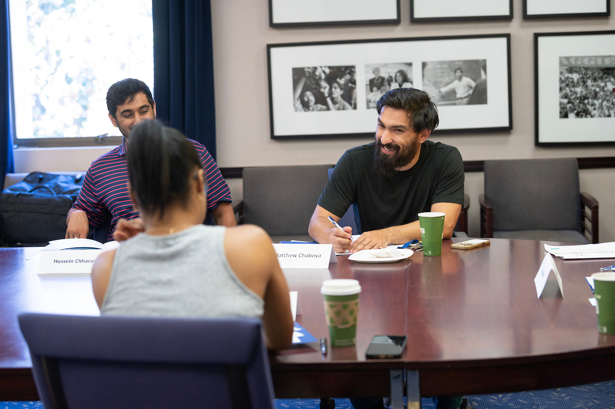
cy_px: 204
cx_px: 308
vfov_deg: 18.2
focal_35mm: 75
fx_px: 1280
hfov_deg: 27.0
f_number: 3.5
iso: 1600
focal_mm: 75
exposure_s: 1/250
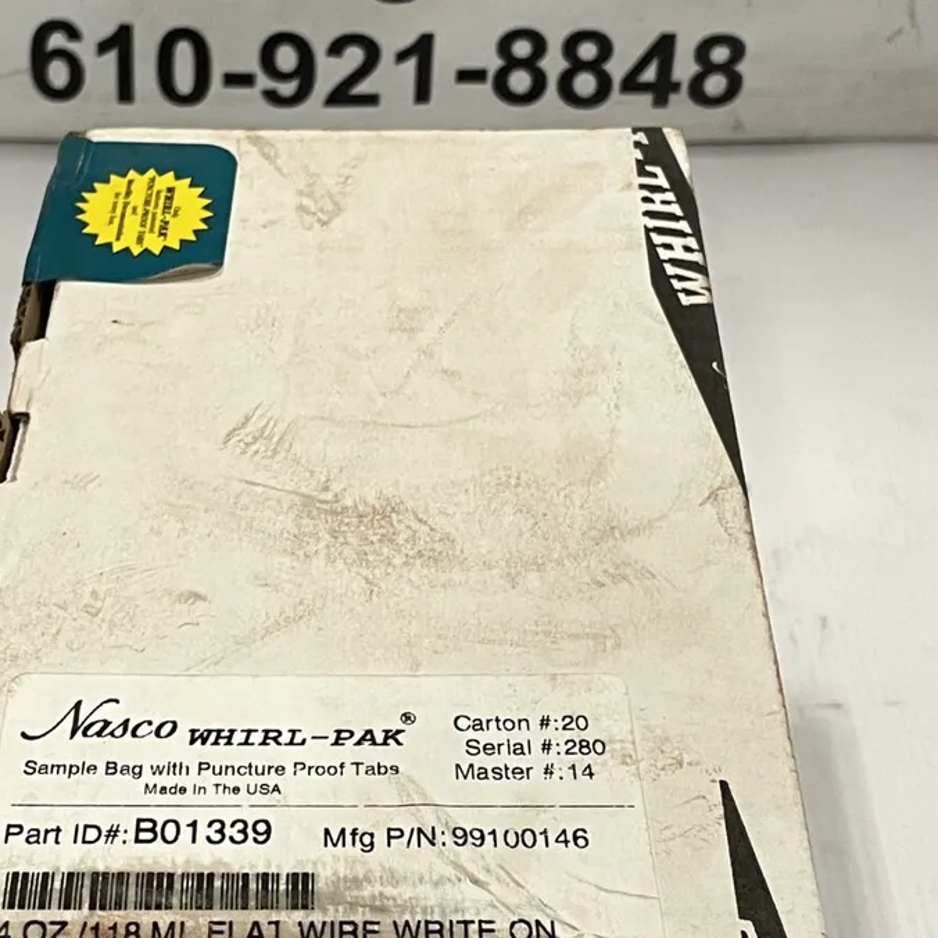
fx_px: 2085
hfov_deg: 25.3
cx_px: 333
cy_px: 322
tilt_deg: -39.1
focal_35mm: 68
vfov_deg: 25.2
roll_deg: -1.3
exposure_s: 1/60
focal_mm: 4.2
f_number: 1.6
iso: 100
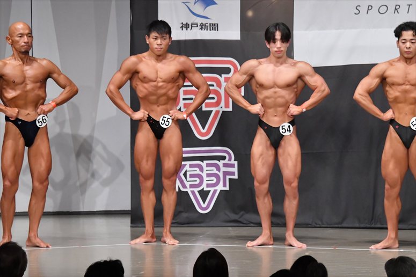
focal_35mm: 217
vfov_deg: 6.3
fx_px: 2506
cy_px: 138
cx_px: 208
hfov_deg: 9.5
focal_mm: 145
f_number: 5.6
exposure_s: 1/400
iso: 6400
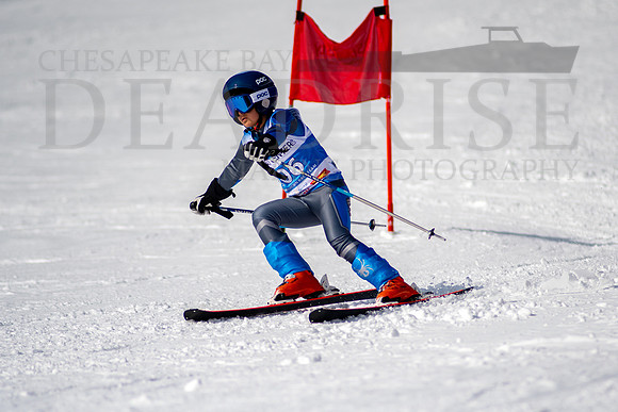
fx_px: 8590
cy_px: 229
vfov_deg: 2.7
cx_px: 344
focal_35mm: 500
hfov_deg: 4.1
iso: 100
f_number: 2.8
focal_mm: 300
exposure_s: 1/6400
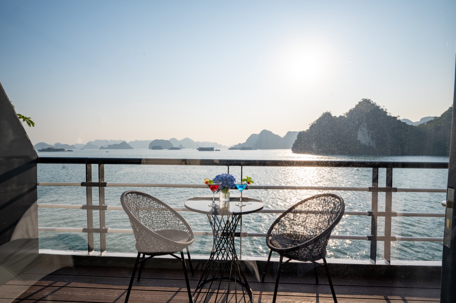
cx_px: 228
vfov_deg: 72.0
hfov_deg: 95.0
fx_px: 209
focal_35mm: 16
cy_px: 152
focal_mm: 16.5
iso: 100
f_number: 10
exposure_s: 1/400
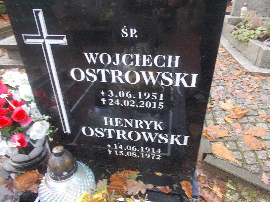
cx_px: 135
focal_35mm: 26
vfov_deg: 53.1
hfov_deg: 67.3
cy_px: 101
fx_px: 203
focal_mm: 4.6
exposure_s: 1/25
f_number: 3.2
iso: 100
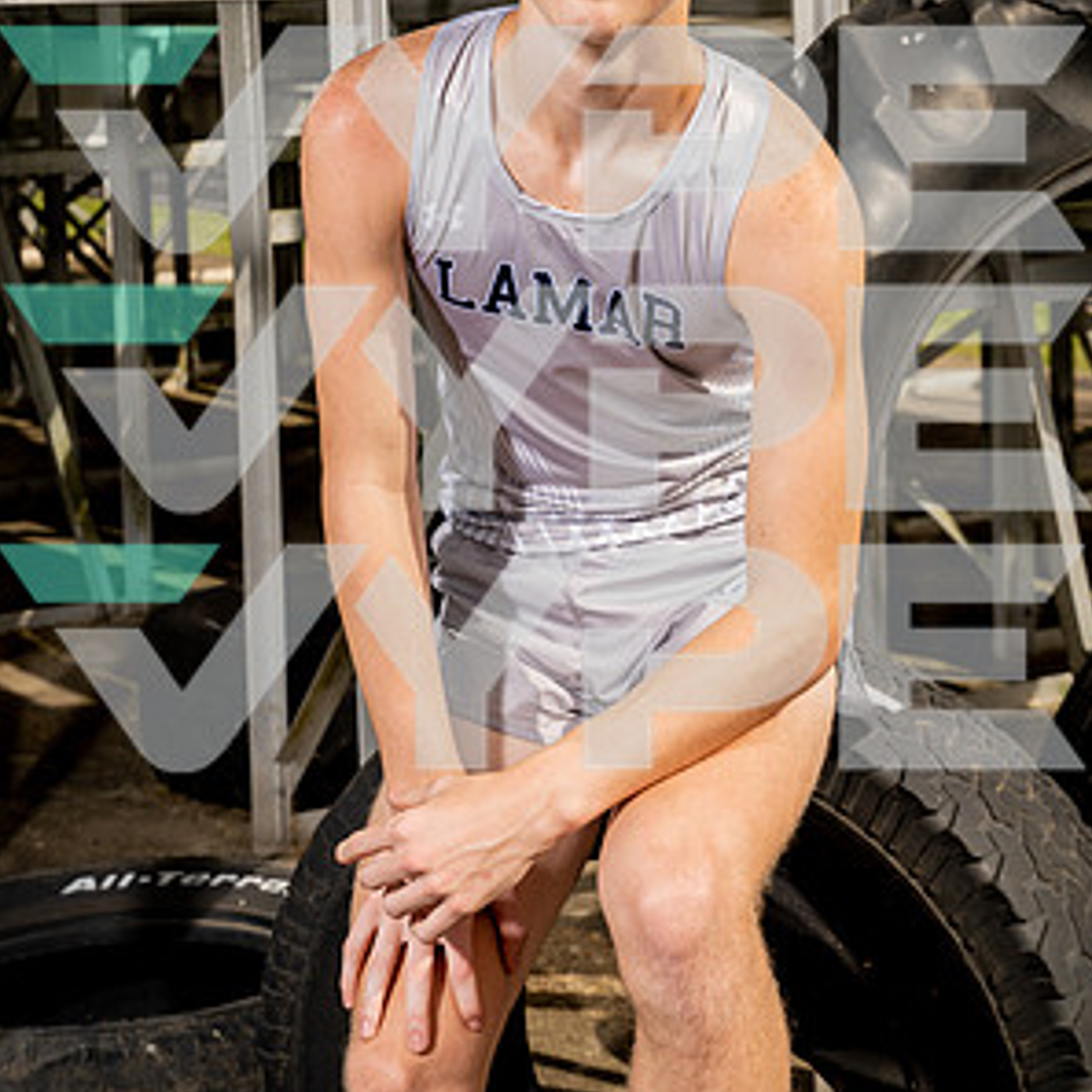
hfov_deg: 19.3
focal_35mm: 90
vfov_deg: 19.3
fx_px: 3212
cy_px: 401
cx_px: 548
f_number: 8
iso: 100
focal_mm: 70
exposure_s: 1/250
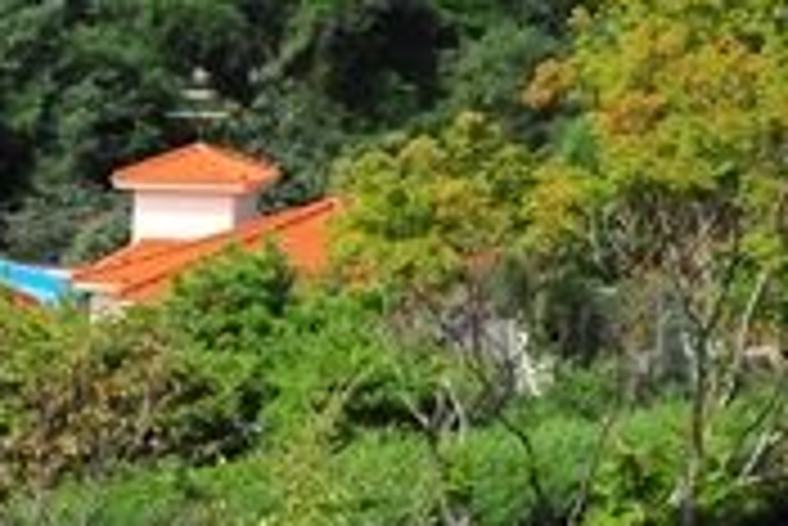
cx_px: -522
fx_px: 3937
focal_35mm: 180
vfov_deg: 7.6
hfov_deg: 10.9
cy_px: 717
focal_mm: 35
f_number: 11
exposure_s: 1/2500
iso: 2500
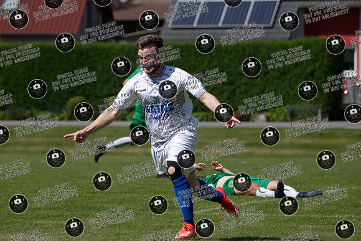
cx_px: 167
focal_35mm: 222
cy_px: 107
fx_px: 2223
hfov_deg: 9.3
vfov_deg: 6.2
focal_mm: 200
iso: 160
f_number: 5.6
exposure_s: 1/1600
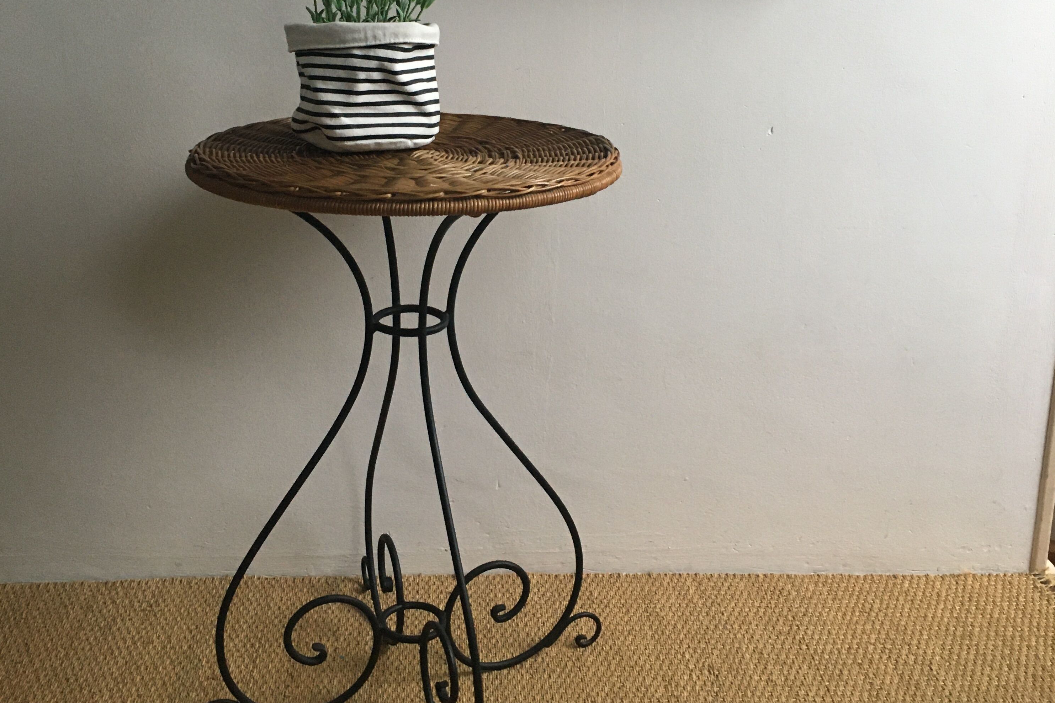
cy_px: 231
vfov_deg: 32.3
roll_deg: -0.7
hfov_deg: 47.4
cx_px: 520
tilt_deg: -14.0
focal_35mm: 41
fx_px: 1201
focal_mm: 4.15
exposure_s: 1/33
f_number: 2.2
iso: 160
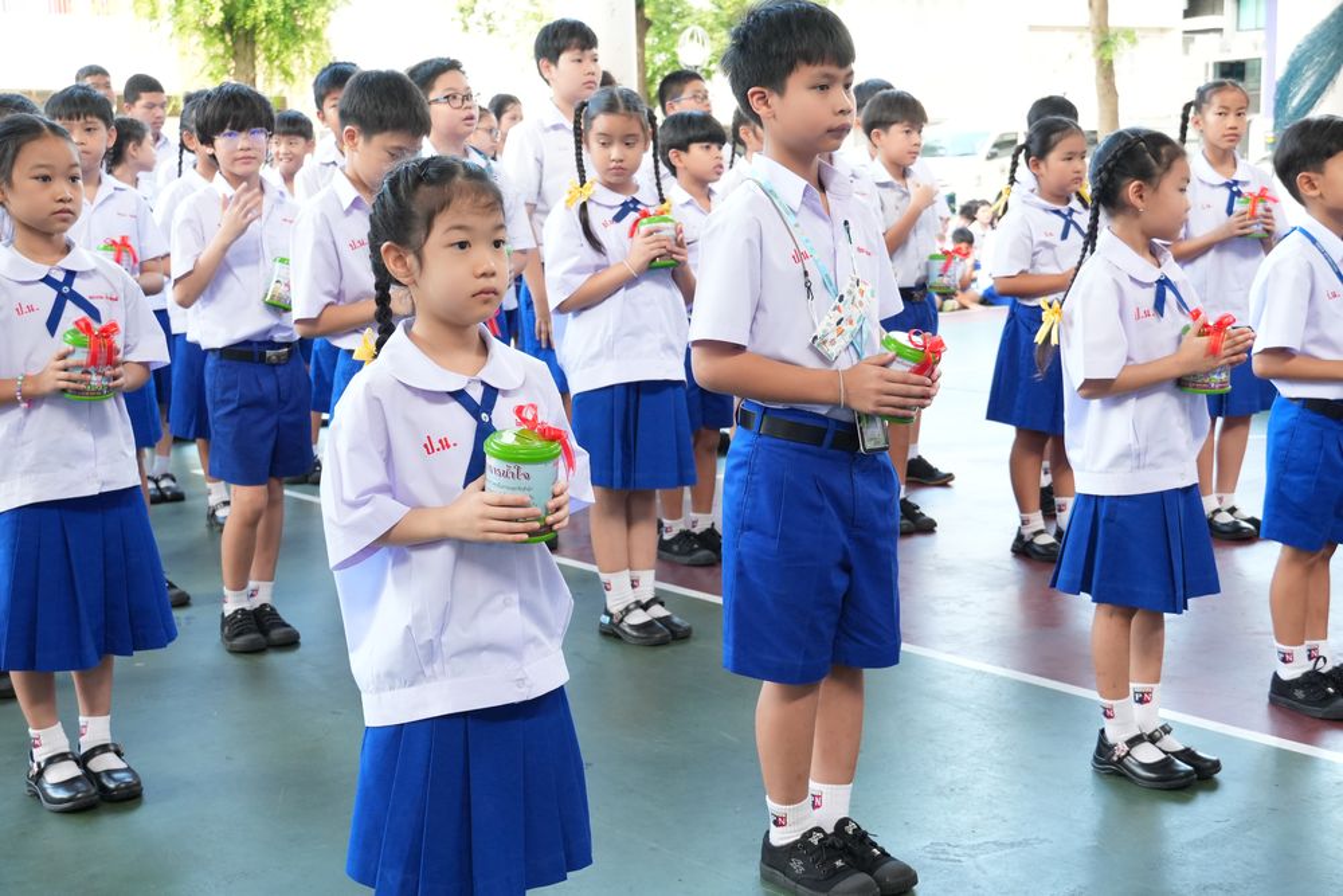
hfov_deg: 40.0
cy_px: 448
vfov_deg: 27.3
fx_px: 1847
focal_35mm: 50
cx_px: 672
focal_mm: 33
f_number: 5.6
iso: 1600
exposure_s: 1/125
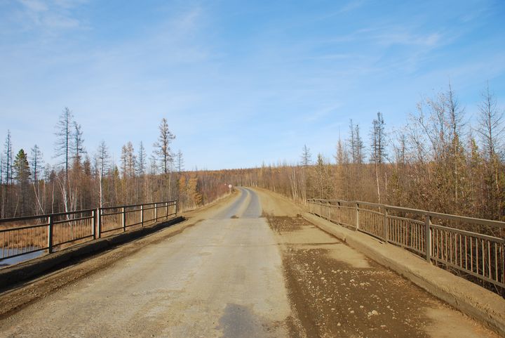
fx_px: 421
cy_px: 169
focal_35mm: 30
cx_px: 252
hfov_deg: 61.9
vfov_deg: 43.7
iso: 100
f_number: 7.1
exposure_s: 1/200
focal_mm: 20
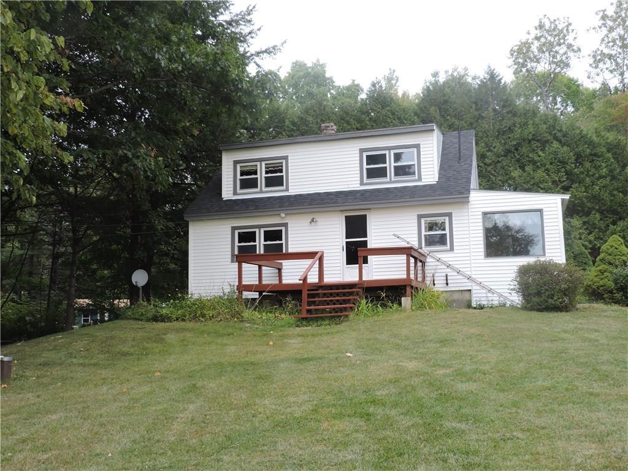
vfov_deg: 36.0
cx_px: 314
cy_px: 236
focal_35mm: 40
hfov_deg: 46.8
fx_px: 726
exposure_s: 1/50
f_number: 3.3
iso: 125
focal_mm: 7.1
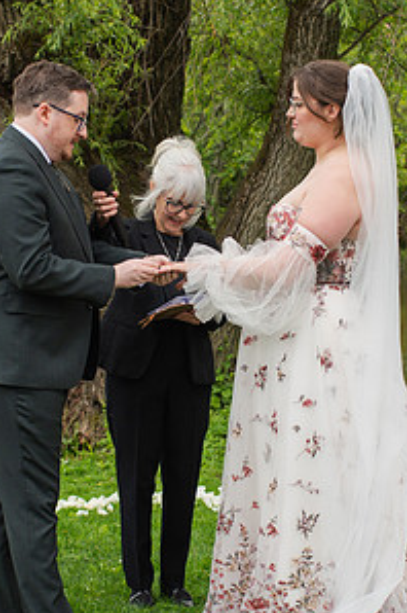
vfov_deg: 20.2
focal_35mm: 101
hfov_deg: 13.5
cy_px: 367
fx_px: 1717
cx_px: 173
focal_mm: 35
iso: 110
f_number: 3.5
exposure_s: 1/500
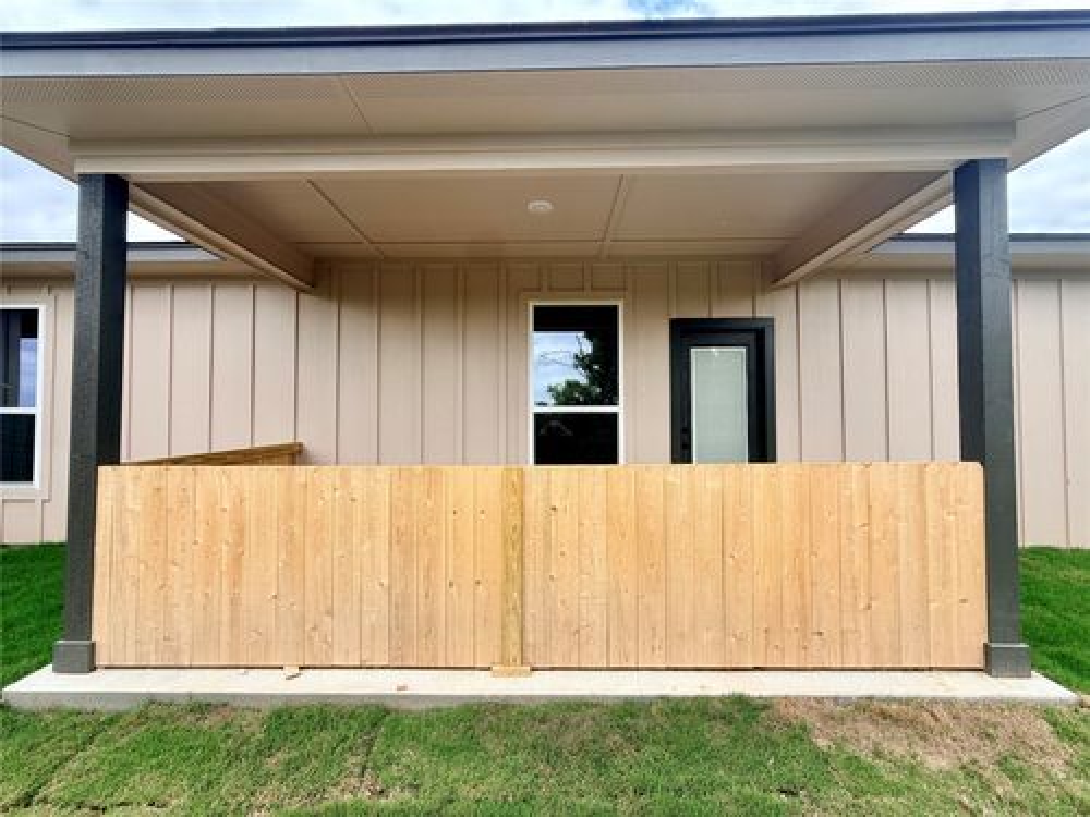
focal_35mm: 14
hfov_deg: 102.1
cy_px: 408
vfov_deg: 85.7
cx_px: 545
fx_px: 441
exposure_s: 1/625
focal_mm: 2.22
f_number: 2.2
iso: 40
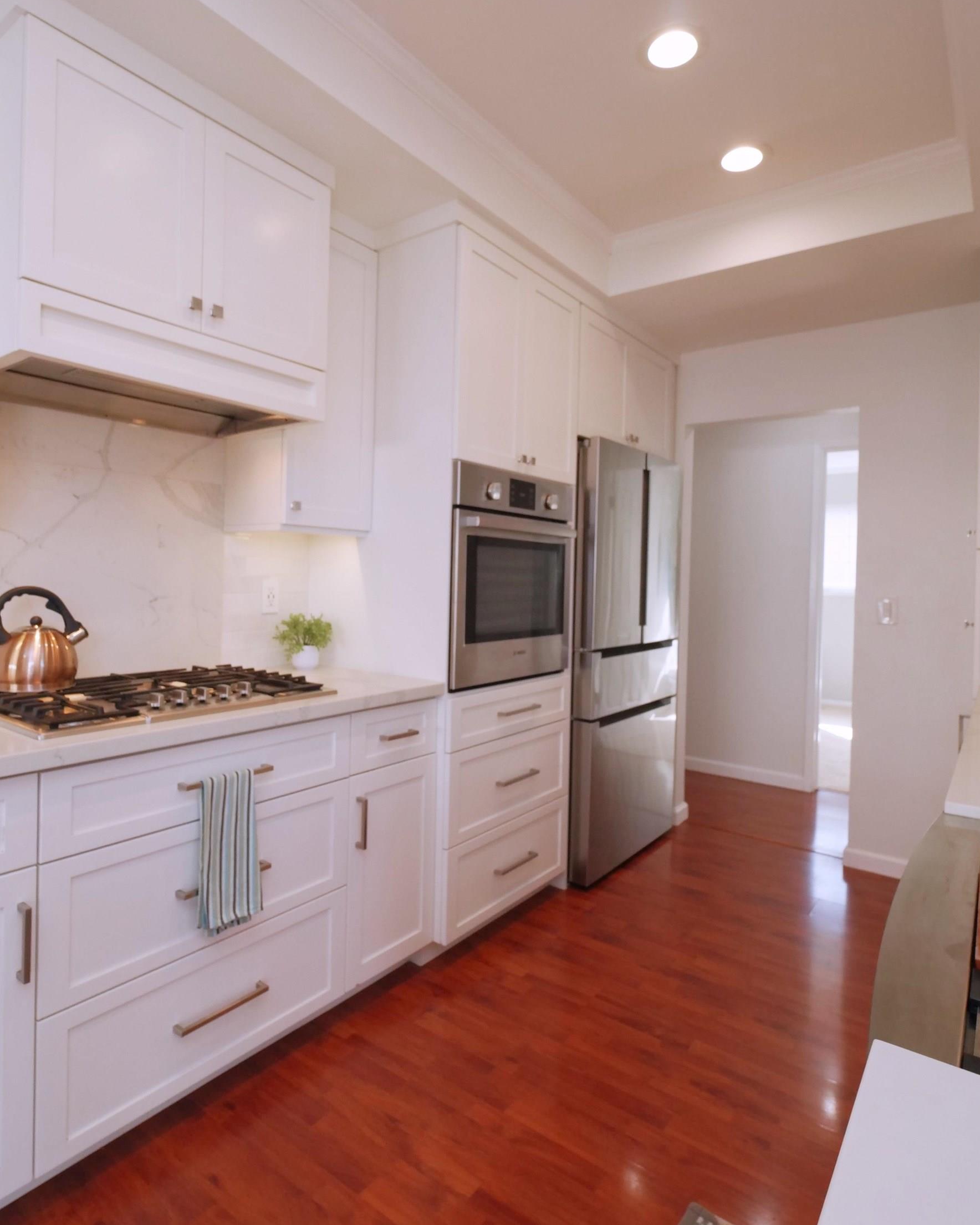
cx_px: 461
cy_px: 591
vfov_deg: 83.2
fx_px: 689
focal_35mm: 19
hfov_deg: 70.8
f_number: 5
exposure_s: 1/125
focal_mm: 7
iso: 800
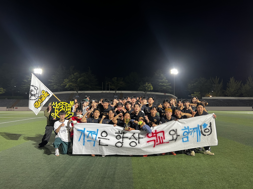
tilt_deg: +4.7
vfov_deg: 53.1
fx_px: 190
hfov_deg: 67.3
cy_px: 94
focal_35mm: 26
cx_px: 126
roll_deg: +1.4
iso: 125
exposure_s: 1/60
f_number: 1.5
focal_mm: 5.7
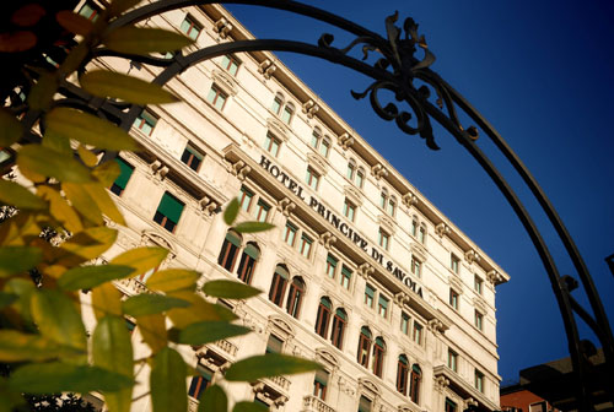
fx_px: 667
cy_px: 206
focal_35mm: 39
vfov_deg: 34.4
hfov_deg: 49.4
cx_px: 307
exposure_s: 1/40
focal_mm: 26
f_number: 8
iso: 100
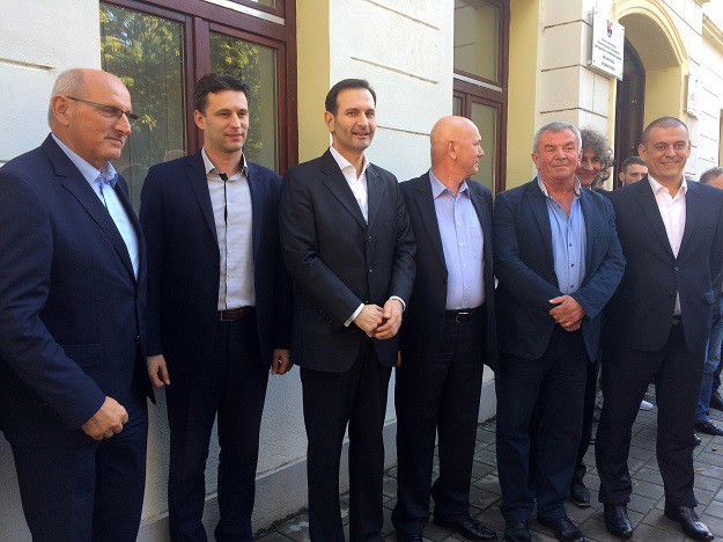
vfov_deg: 48.2
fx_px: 605
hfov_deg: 61.7
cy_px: 271
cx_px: 362
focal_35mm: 29
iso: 40
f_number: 2.2
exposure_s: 1/100
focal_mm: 4.15
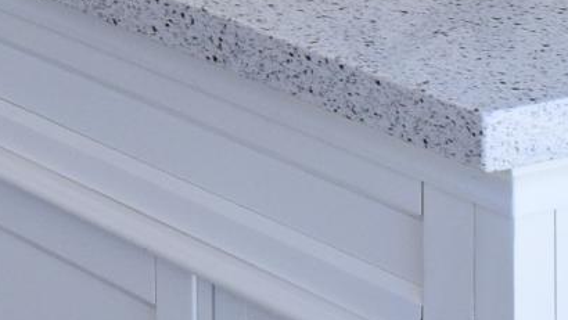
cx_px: -790
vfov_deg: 5.4
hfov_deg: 9.3
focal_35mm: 207
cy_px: -749
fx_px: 3119
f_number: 6.3
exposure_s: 1/160
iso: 400
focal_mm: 18
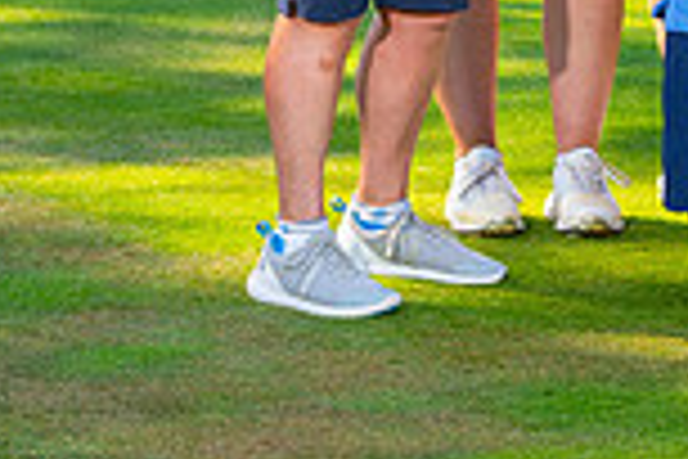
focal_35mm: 258
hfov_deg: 7.7
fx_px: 4930
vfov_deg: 5.2
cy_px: -394
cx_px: 1241
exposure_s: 1/60
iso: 100
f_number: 9
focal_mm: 68
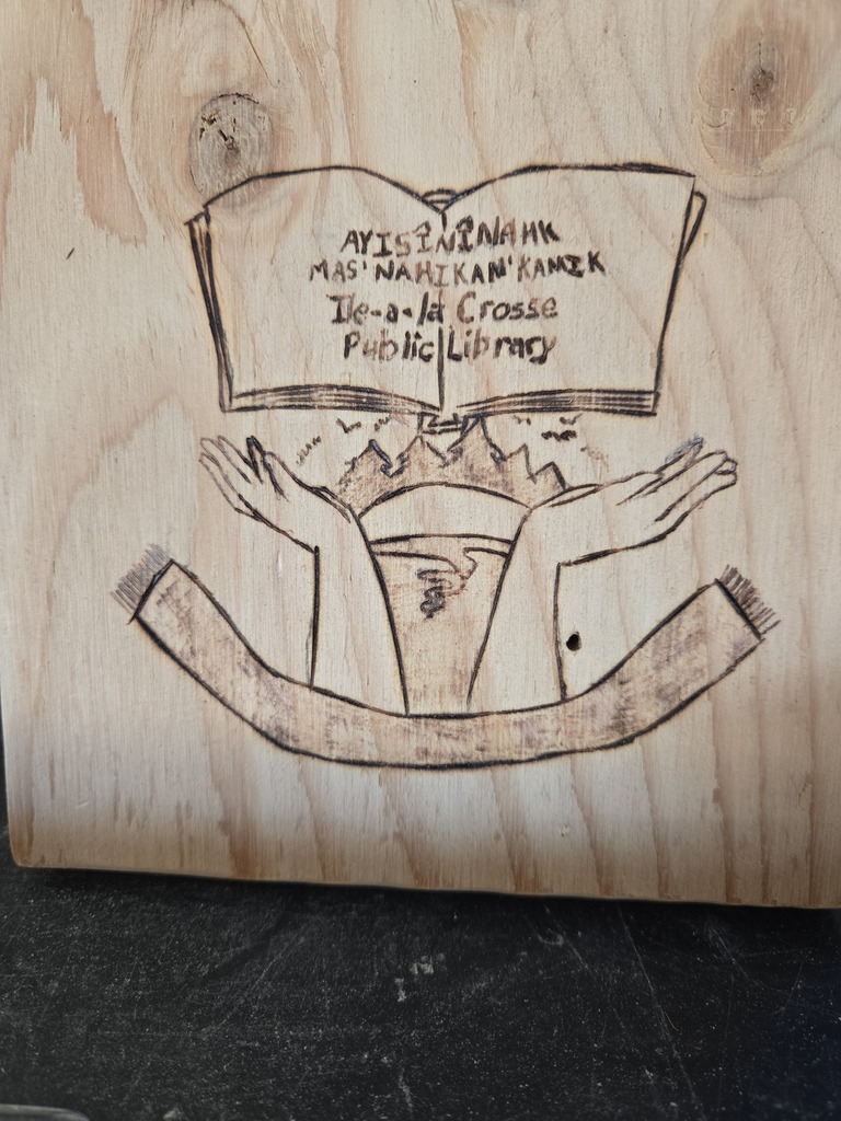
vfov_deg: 73.9
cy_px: 560
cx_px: 420
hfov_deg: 58.9
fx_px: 745
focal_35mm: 23
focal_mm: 5.4
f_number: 1.8
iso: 200
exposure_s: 1/180
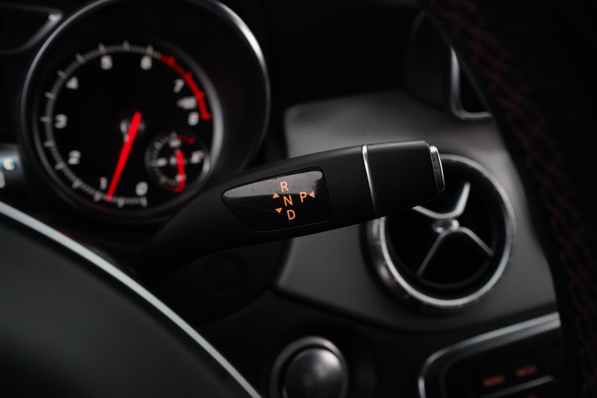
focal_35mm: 33
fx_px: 547
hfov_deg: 57.2
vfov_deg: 40.0
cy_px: 199
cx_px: 298
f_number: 5.6
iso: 12800
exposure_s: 1/60
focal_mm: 33
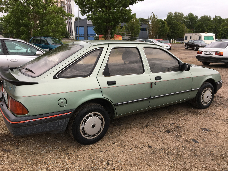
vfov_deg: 48.2
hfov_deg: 61.7
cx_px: 114
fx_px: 191
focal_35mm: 29
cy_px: 86
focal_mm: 4.15
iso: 25
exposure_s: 1/118
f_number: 2.2
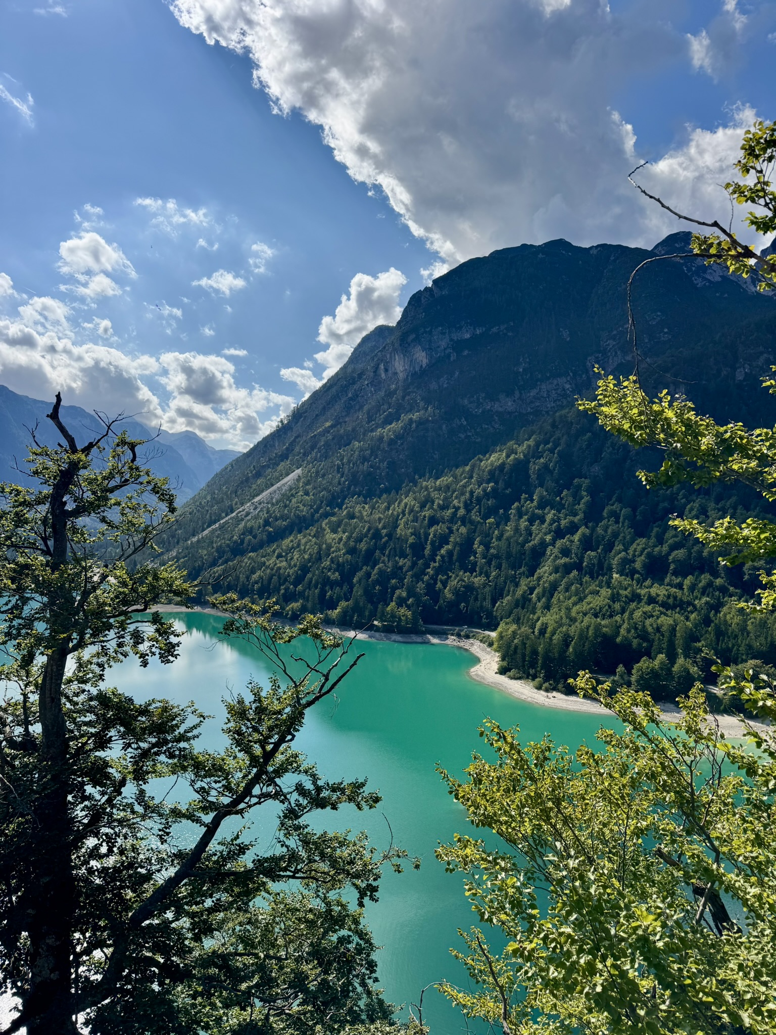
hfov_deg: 56.8
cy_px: 518
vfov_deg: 71.6
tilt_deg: -0.2
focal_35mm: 24
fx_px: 717
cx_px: 388
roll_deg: +0.1
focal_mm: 6.76
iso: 80
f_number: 1.78
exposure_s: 1/9009
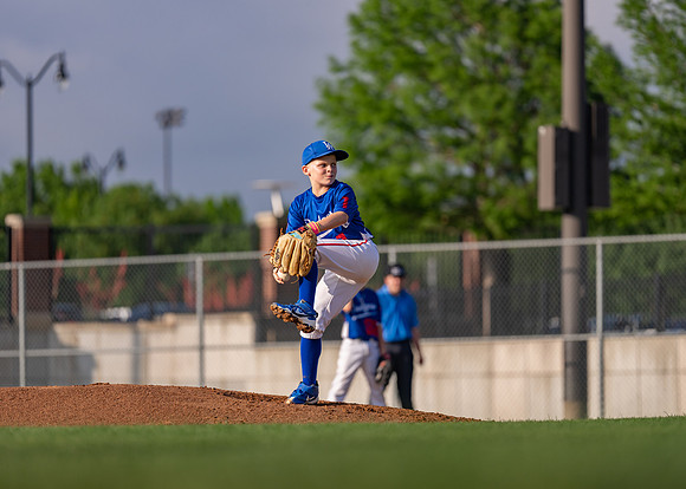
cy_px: 244
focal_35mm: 210
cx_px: 343
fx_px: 4094
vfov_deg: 6.8
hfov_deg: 9.6
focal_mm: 200
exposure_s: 1/4000
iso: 250
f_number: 2.8
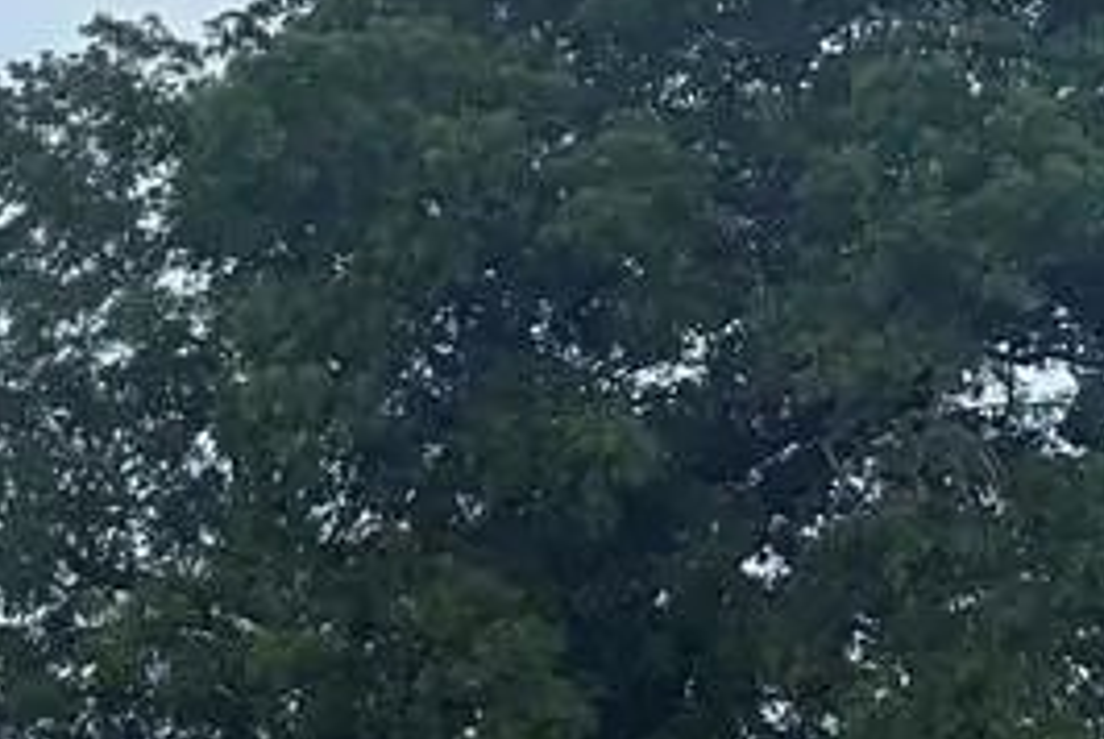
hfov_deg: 16.7
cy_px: 552
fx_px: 2947
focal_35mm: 96
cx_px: -1009
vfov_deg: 14.2
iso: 64
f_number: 1.78
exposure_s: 1/144
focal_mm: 6.86
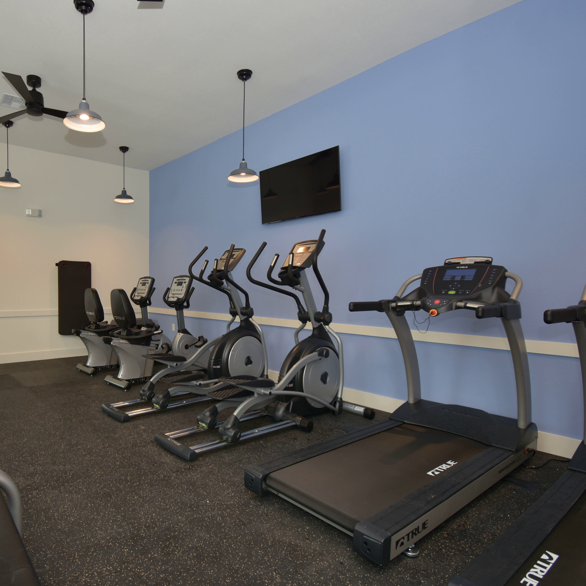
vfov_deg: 74.8
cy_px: 306
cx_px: 183
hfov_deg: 72.0
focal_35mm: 20
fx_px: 383
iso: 200
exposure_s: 1/60
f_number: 4.5
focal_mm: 10
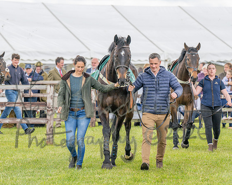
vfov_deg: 5.7
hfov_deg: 7.2
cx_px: 93
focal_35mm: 270
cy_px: 92
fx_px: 1856
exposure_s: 1/800
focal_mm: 160
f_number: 5
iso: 400
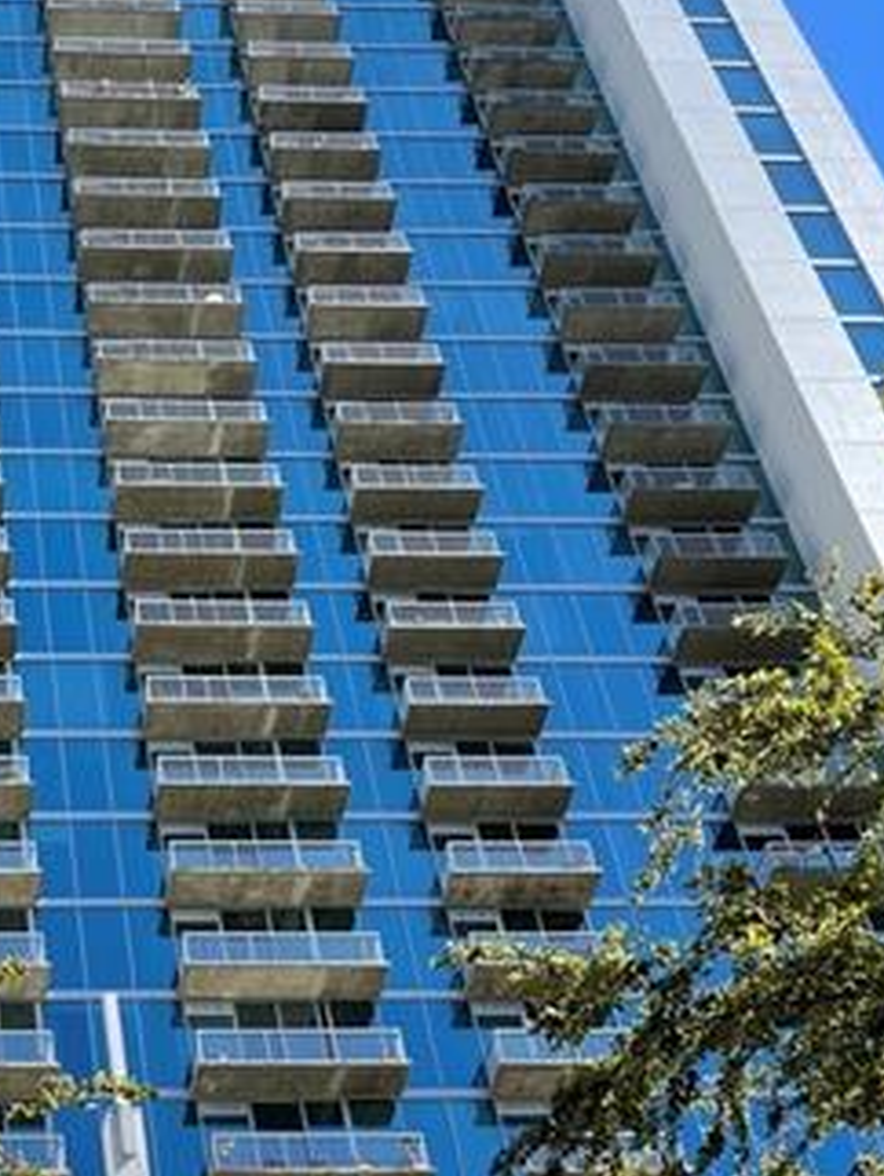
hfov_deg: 22.2
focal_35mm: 62
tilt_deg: +35.6
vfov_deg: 29.1
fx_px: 2108
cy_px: 1180
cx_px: -117
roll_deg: +1.1
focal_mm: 5.1
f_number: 1.6
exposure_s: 1/1420
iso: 32
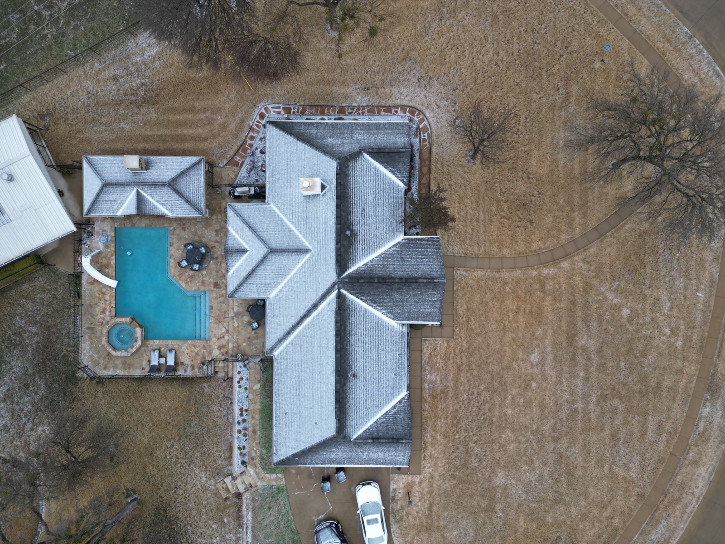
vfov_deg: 56.8
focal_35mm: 24
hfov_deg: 71.6
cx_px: 362
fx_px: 503
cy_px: 272
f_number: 1.7
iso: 110
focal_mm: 6.72
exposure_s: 1/180
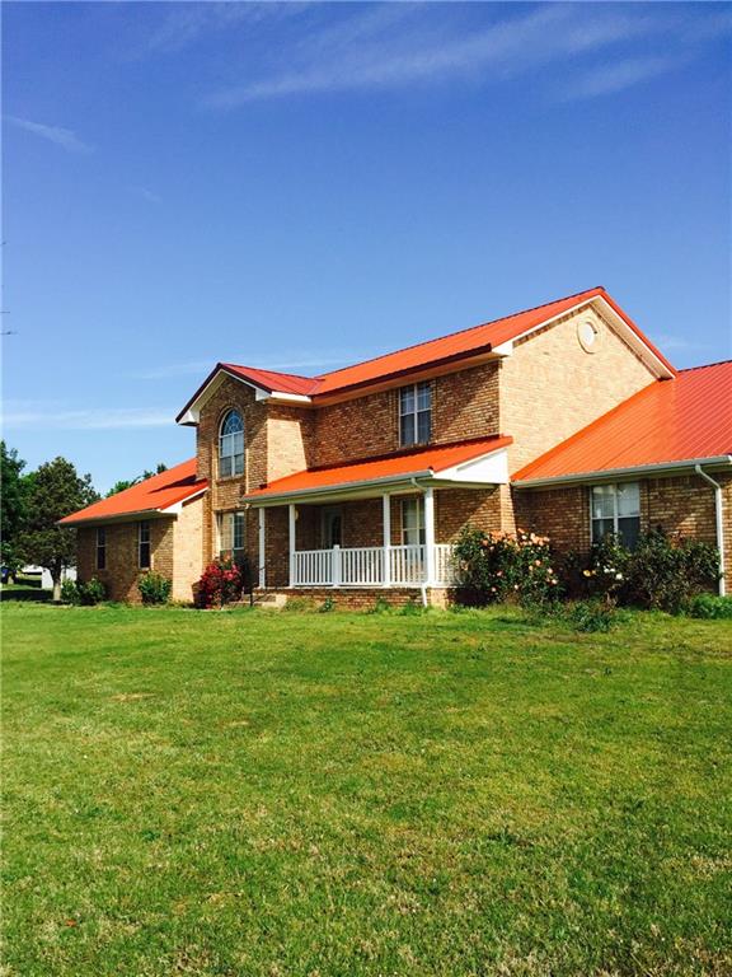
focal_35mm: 29
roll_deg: +1.0
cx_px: 366
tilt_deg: +4.1
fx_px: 818
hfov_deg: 48.2
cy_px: 488
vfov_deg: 61.7
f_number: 2.2
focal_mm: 4.15
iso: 32
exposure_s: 1/1980
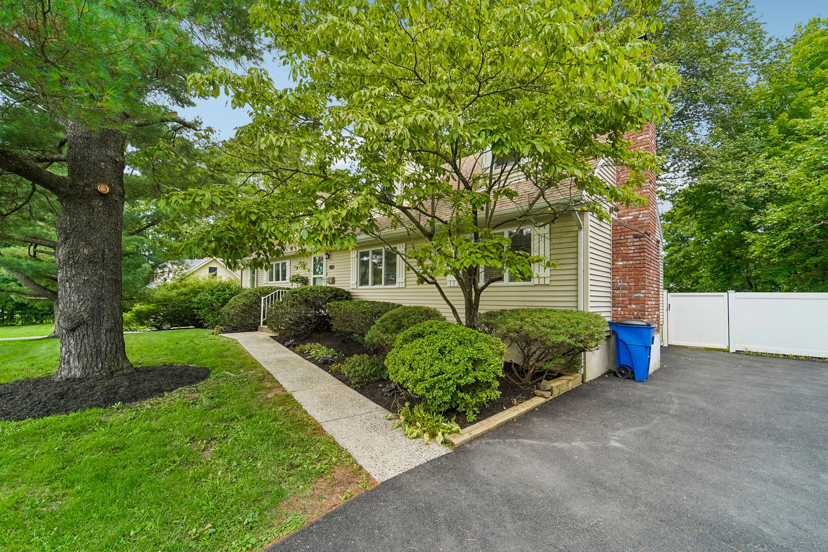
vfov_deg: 81.2
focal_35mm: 14
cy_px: 276
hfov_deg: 104.3
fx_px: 322
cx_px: 414
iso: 400
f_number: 8
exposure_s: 1/80
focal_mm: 14
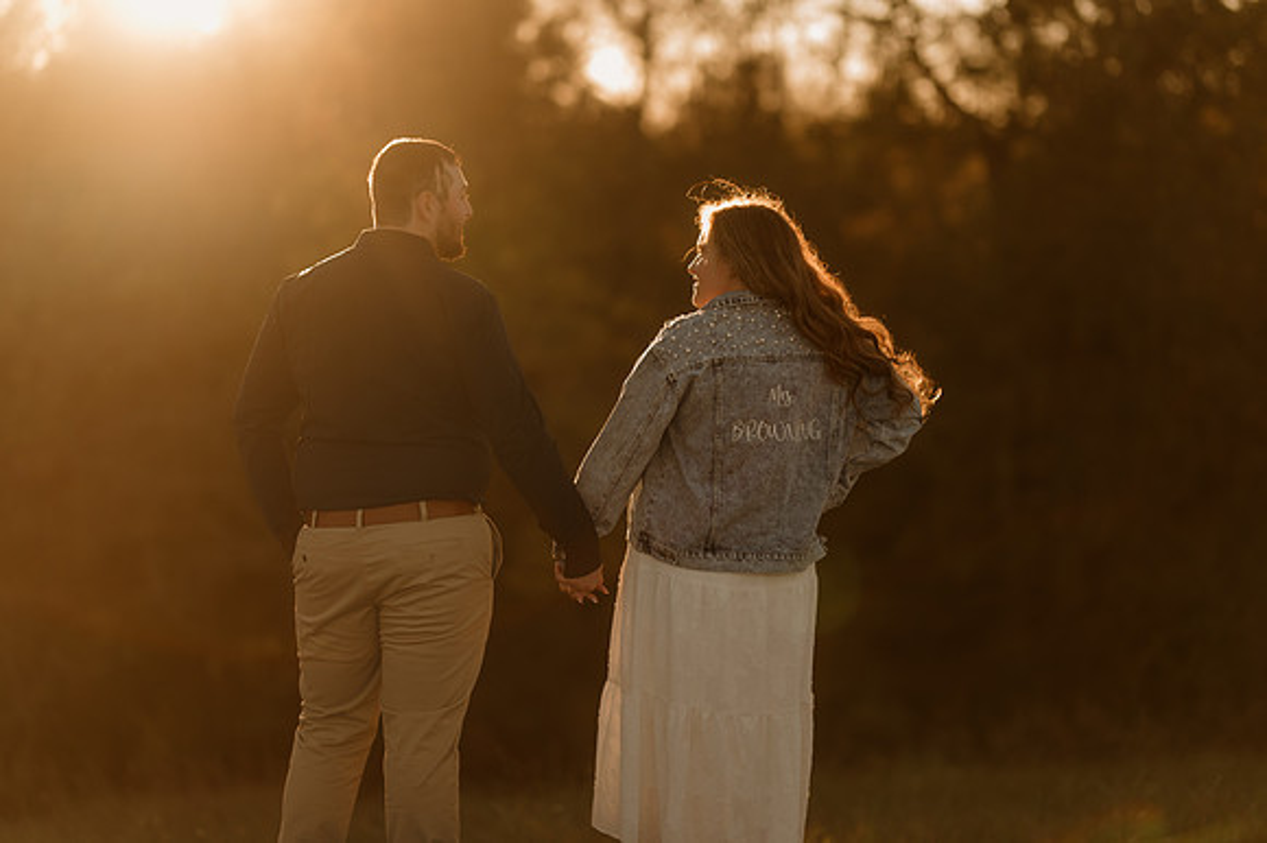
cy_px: 422
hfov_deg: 23.9
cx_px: 634
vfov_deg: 16.1
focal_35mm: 85
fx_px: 2990
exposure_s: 1/1000
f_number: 1.4
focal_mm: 85
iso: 50
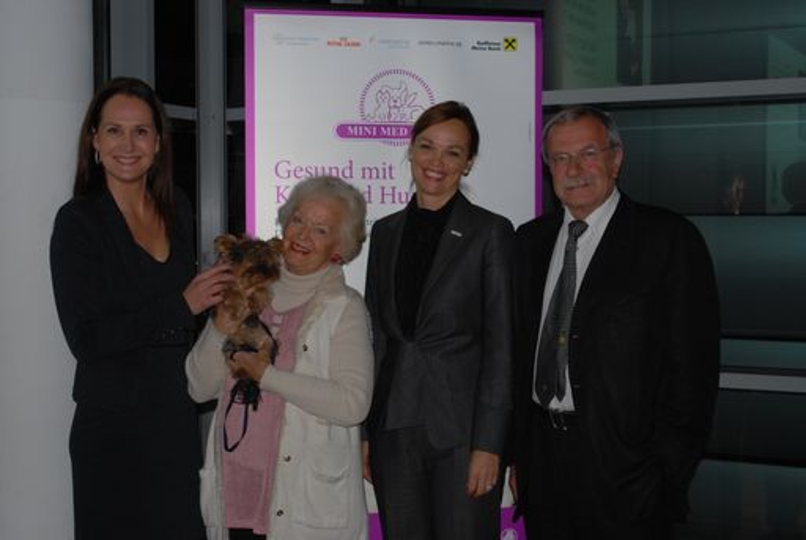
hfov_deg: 36.8
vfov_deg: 25.1
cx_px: 403
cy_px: 270
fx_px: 1211
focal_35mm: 54
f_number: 5.3
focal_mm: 36
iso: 200
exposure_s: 1/60
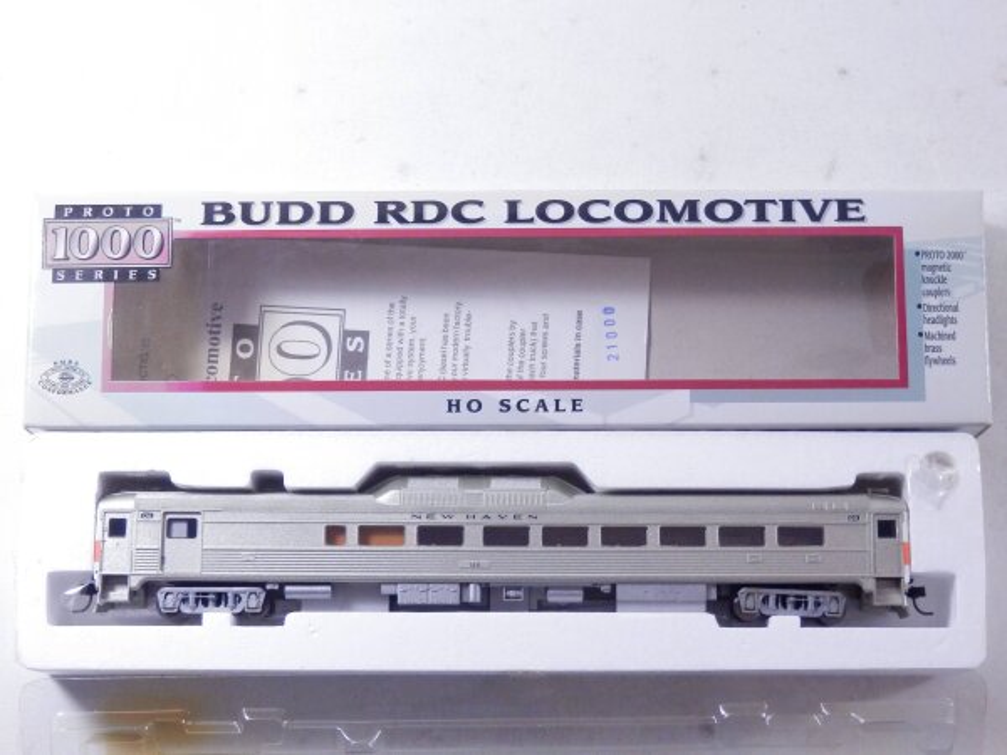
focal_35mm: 66
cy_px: 378
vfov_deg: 22.3
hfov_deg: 29.4
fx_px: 1920
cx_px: 504
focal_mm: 11.9
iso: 640
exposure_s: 1/160
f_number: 4.4
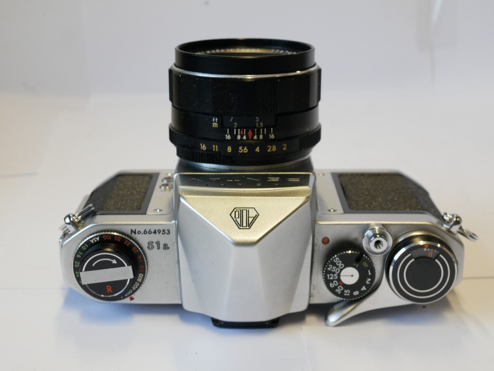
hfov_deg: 32.2
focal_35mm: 60
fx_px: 857
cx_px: 247
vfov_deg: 24.4
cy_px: 186
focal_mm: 30
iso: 1000
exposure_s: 1/60
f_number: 8
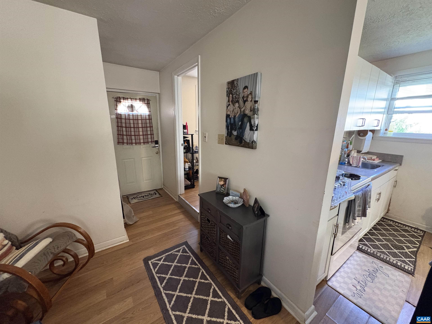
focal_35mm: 14
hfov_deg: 102.1
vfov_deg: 85.7
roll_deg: -0.5
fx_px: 175
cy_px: 162
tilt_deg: -12.4
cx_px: 216
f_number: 2.2
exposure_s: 1/60
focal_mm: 2.22
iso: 640
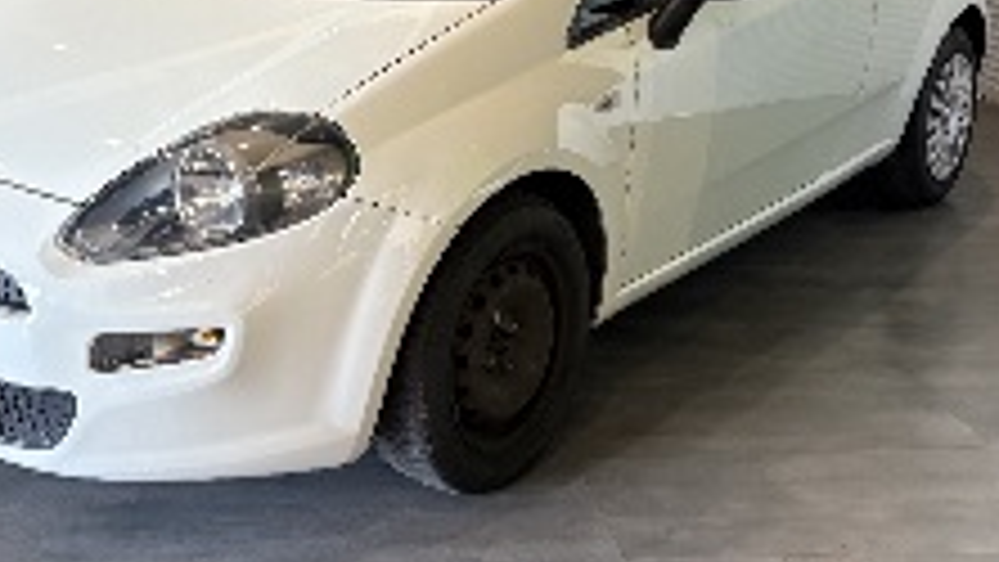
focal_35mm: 53
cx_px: 374
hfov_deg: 38.9
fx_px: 1404
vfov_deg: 22.3
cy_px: 90
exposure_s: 1/50
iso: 200
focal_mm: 5.96
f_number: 1.6
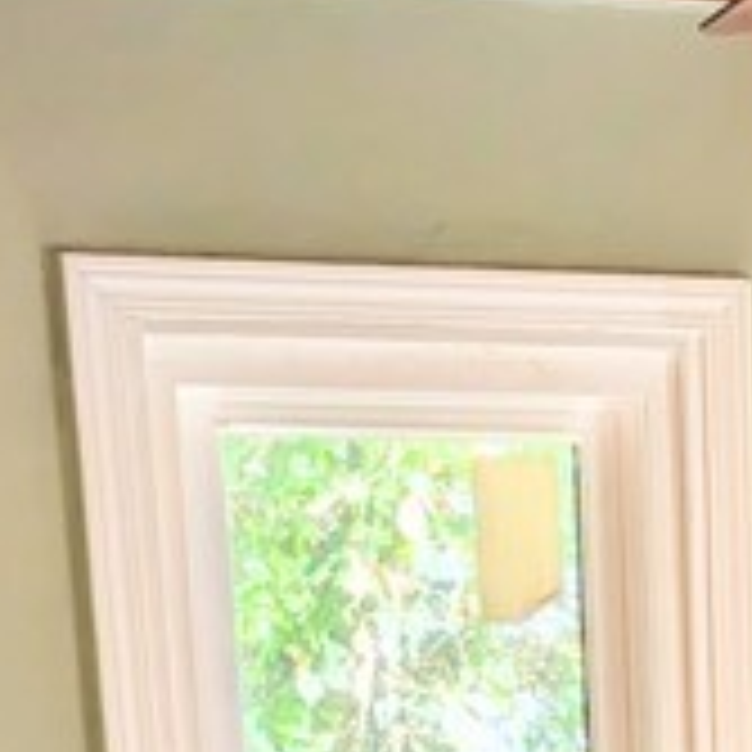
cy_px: 1603
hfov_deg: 12.8
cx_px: 1092
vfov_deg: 11.7
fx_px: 3195
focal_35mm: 130
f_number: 1.68
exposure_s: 1/256
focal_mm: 6.9
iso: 27
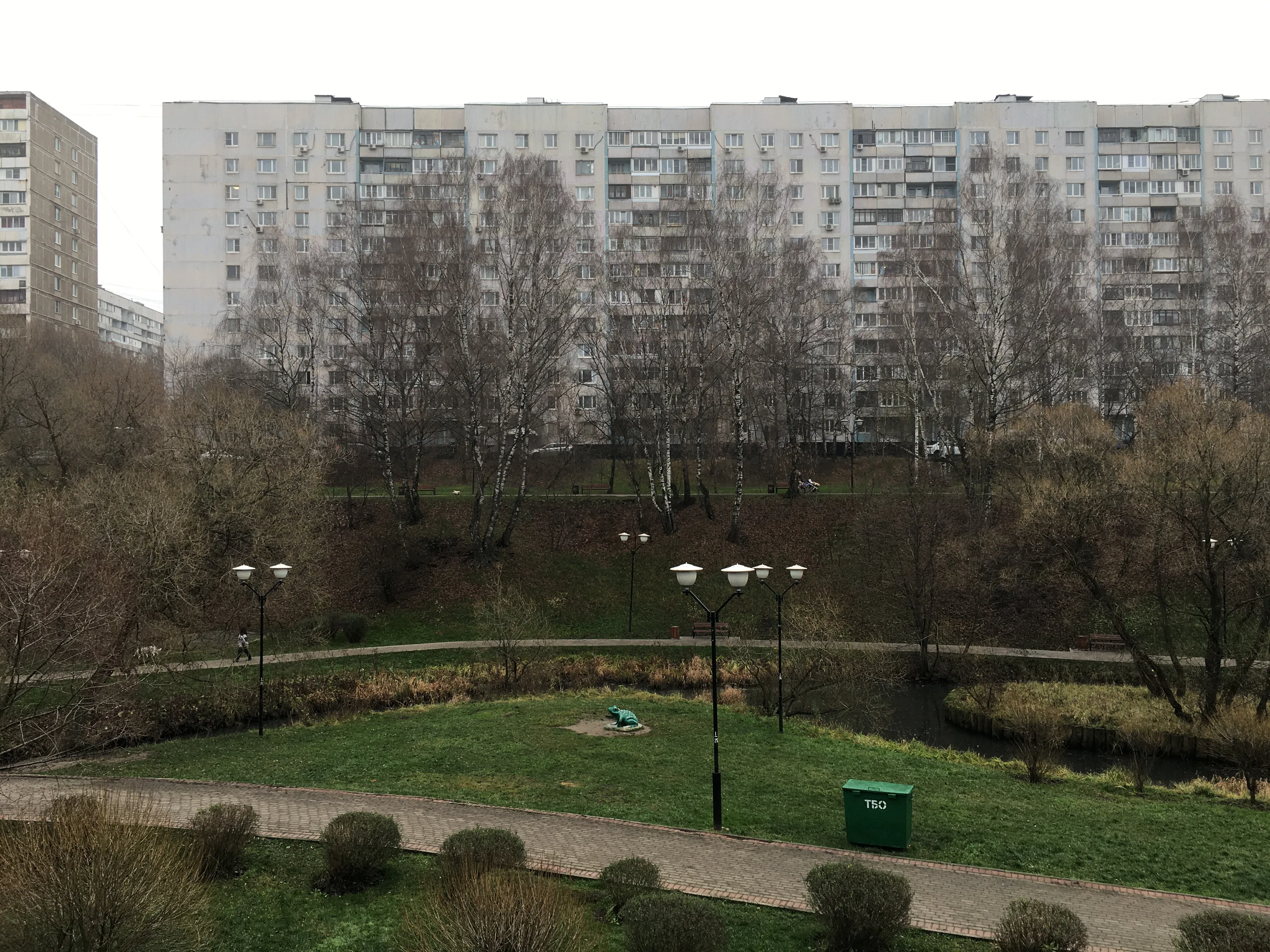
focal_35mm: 29
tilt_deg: +1.1
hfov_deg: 61.7
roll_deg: +0.2
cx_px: 635
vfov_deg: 48.2
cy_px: 476
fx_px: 1064
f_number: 2.2
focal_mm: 4.15
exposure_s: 1/105
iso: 25
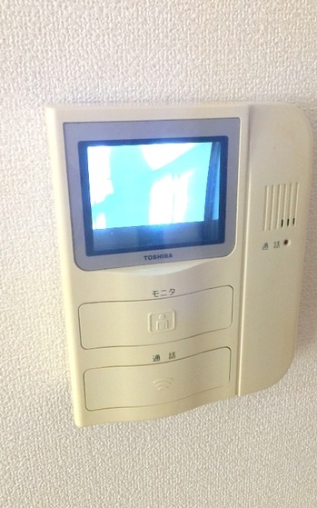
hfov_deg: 38.3
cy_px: 254
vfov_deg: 58.2
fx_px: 457
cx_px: 170
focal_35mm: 33
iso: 50
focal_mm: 4.15
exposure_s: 1/15
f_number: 2.2
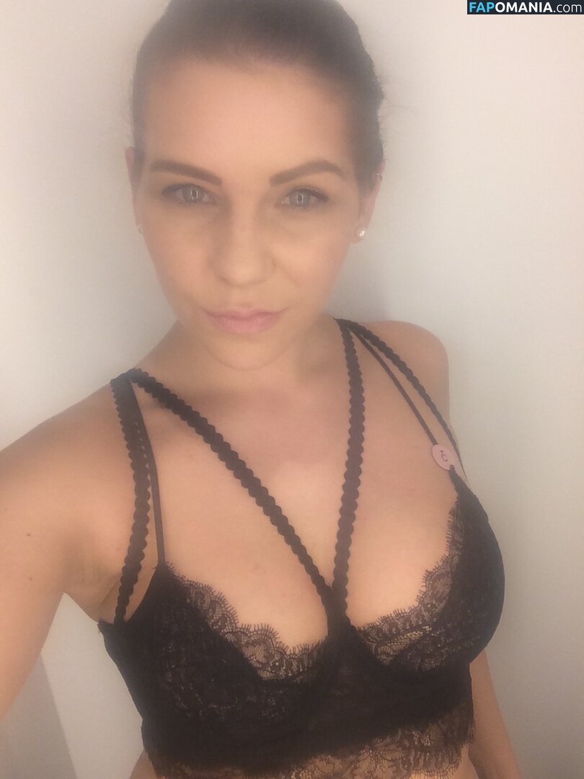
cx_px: 292
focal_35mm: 33
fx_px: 742
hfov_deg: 42.9
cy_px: 390
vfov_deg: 55.4
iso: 50
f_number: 2.4
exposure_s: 1/30
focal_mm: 2.15
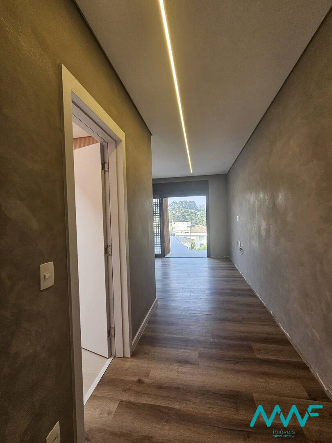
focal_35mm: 13
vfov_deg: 106.2
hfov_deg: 89.9
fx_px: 166
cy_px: 222
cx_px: 166
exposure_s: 1/359
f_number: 2.2
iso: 250
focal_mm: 2.2
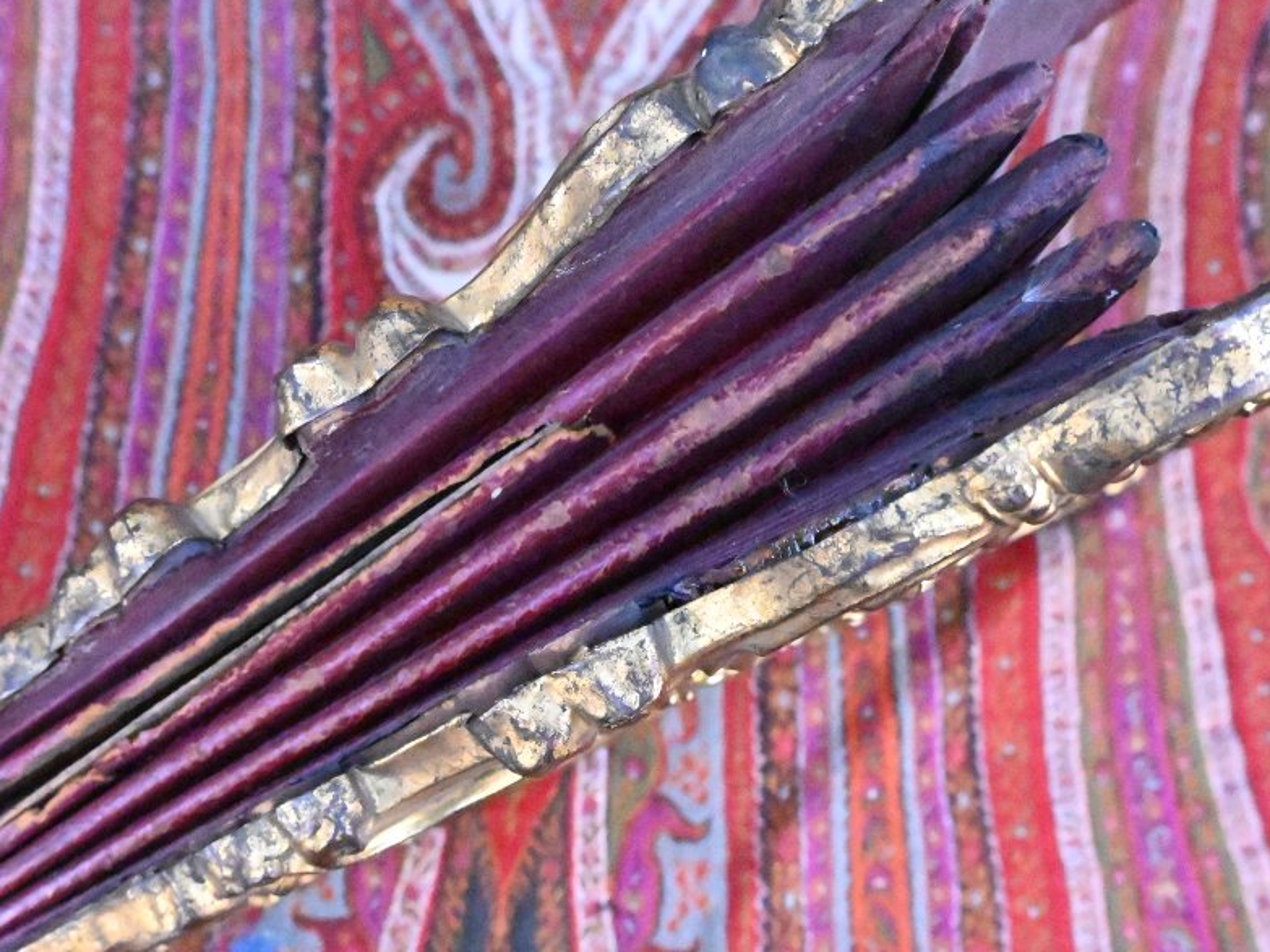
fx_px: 2068
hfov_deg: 34.1
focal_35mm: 56
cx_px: 545
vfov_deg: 25.8
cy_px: 615
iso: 40000
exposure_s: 1/4000
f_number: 6.3
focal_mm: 25.5
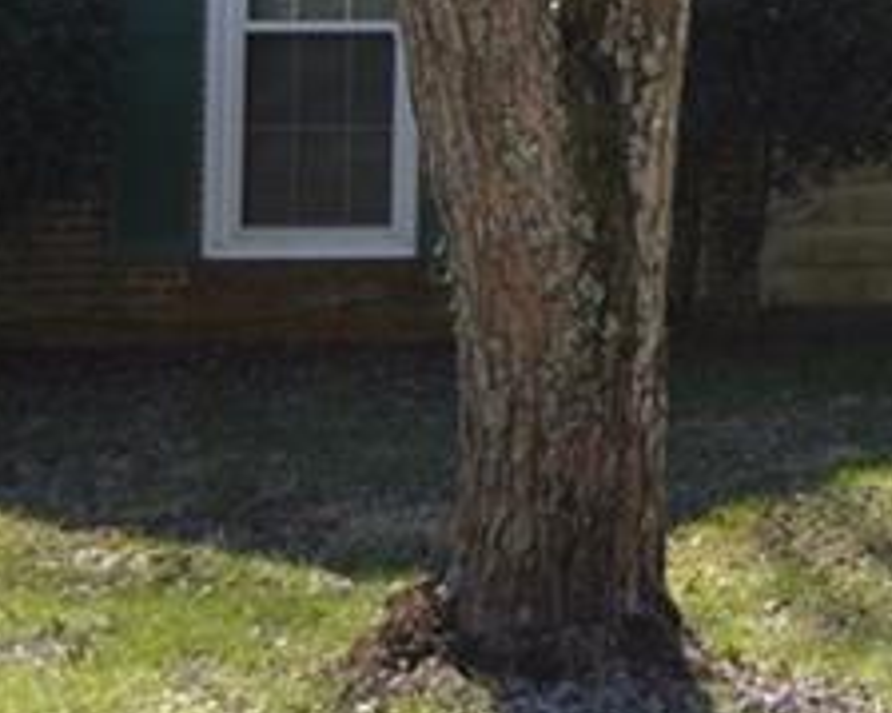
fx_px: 4407
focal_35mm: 167
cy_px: -582
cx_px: 1880
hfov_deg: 10.5
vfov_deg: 8.9
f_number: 6.3
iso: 100
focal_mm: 26
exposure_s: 1/160
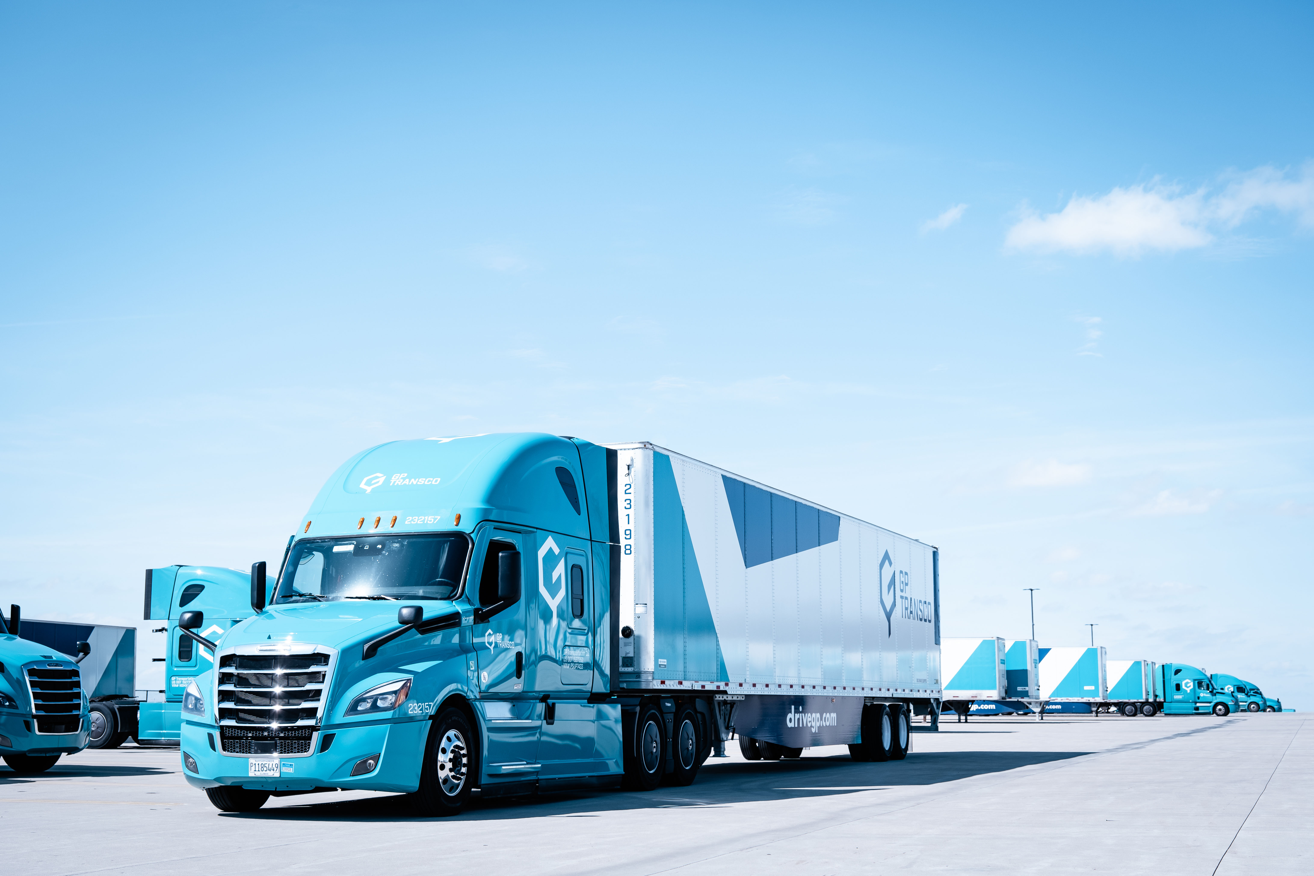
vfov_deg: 28.1
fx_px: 1752
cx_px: 657
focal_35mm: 48
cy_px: 438
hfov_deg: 41.1
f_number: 5
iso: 160
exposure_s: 1/500
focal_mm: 32.1
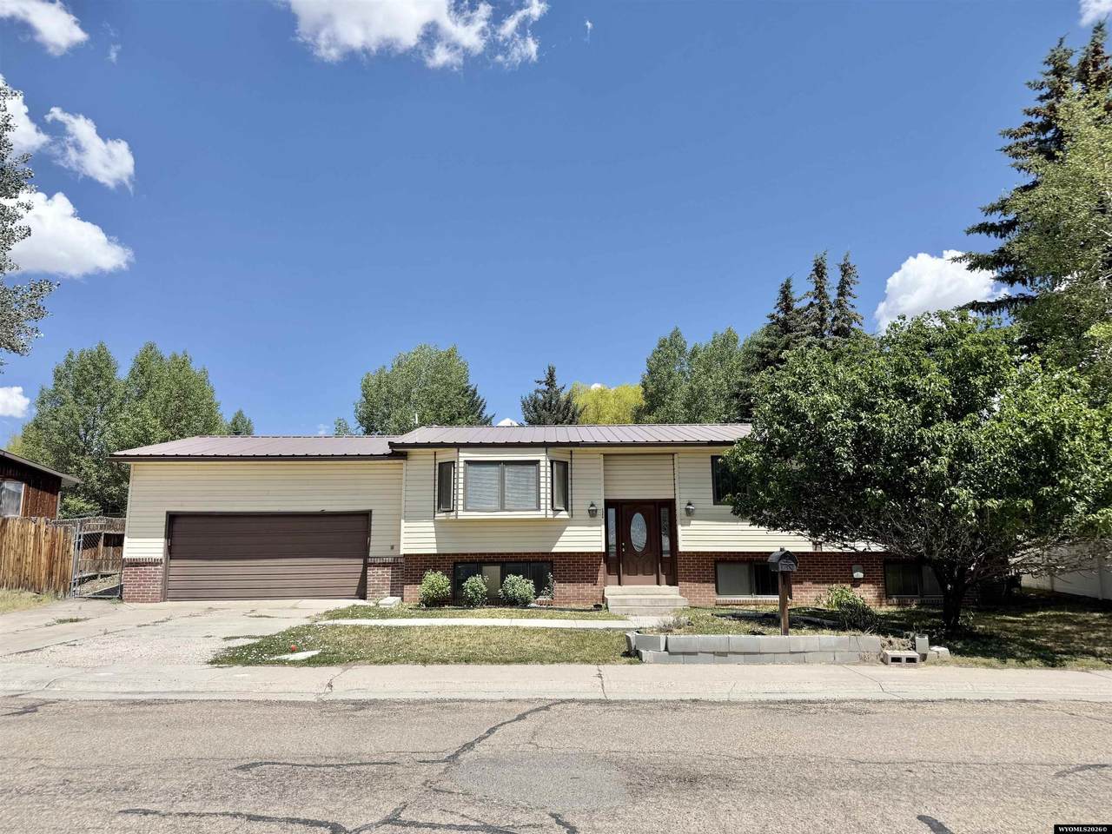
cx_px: 556
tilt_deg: +10.6
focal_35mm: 24
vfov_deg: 56.8
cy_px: 417
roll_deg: +0.2
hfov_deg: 71.6
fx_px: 771
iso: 80
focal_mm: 6.76
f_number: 1.78
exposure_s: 1/5714
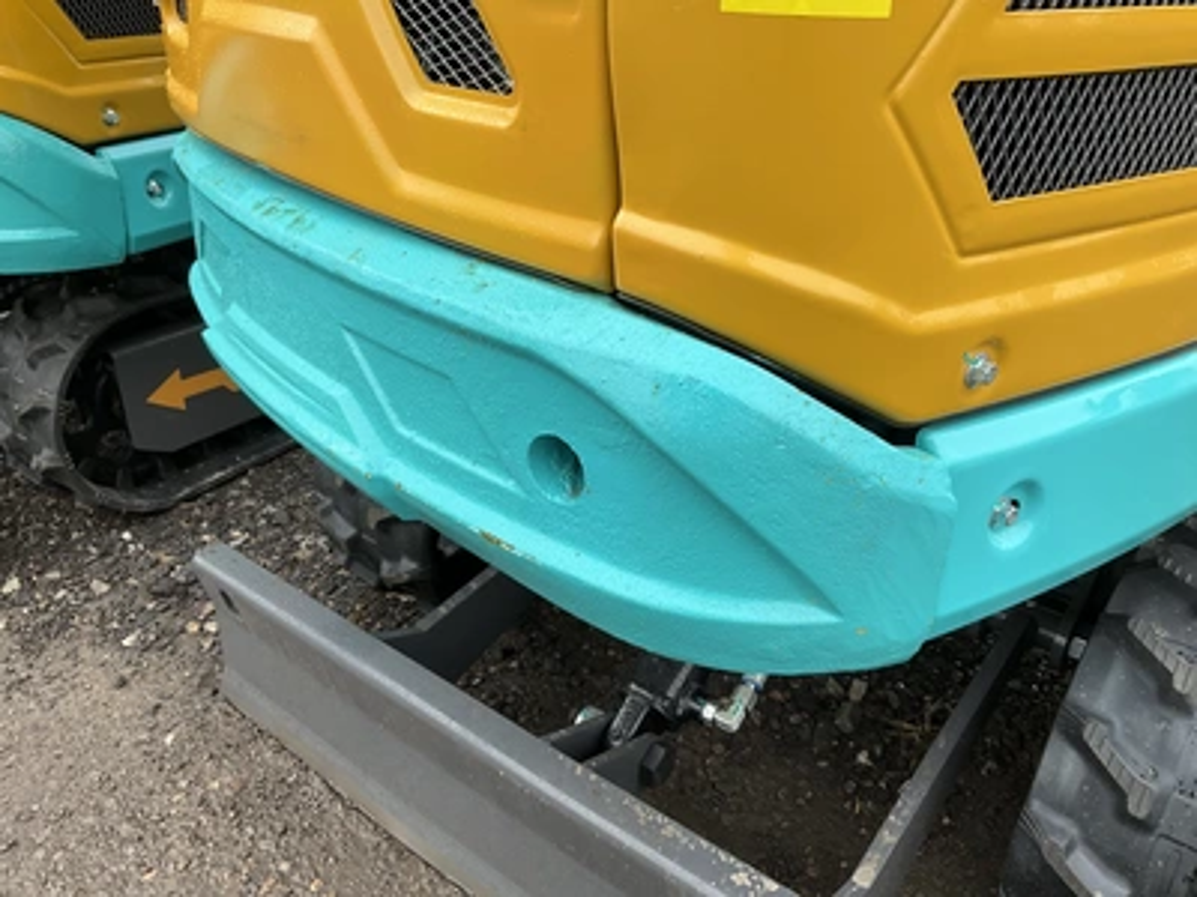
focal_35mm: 29
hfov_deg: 61.7
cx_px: 598
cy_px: 448
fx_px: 1003
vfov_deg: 48.2
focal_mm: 3
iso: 25
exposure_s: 1/280
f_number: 1.8
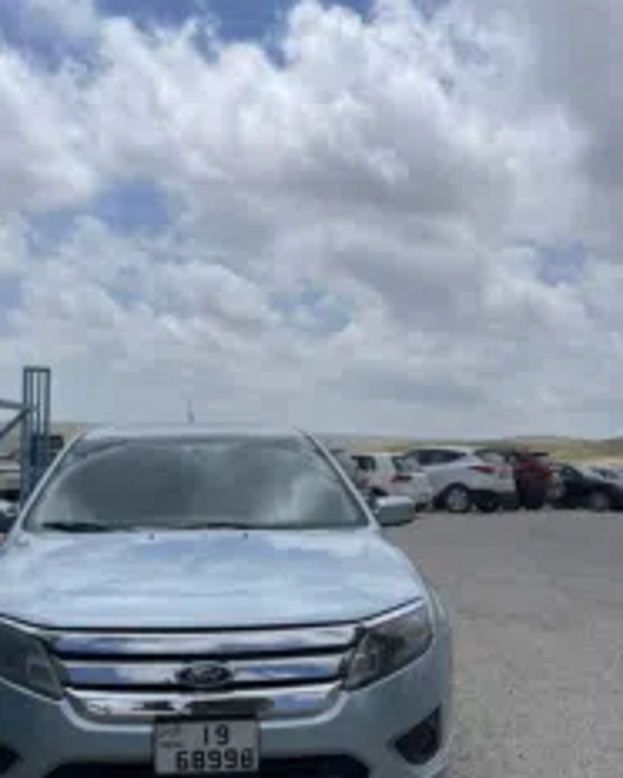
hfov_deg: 35.6
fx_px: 967
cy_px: 506
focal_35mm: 42
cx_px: 241
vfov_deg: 43.3
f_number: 1.6
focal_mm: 5.1
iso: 32
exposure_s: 1/8547
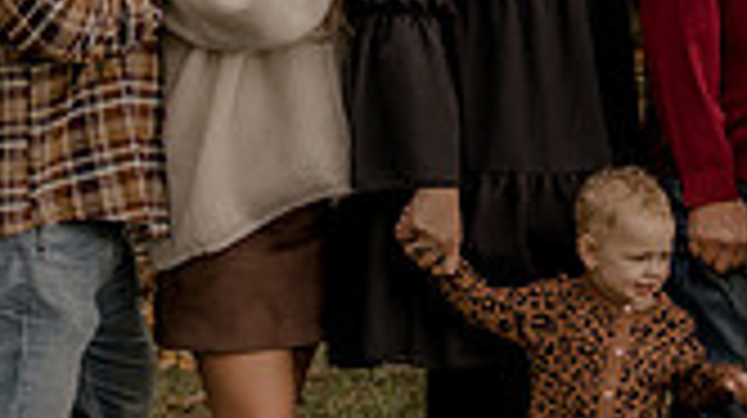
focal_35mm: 245
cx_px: 616
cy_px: 135
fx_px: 4848
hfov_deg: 8.8
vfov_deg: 4.9
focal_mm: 45
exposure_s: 1/160
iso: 250
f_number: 2.8
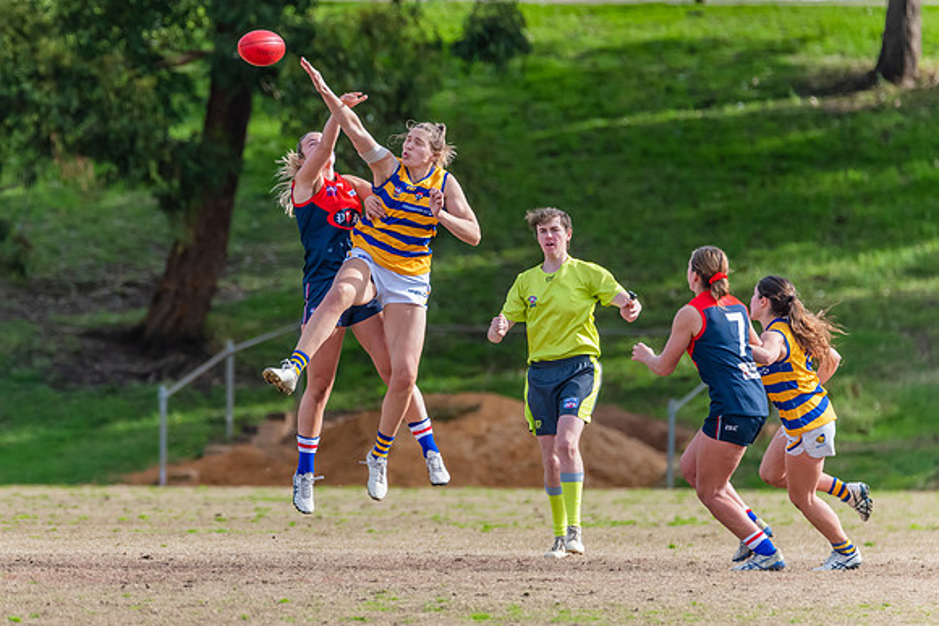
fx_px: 18293
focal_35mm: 701
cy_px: 243
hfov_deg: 2.9
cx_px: 365
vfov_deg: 2.0
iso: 1100
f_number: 6.3
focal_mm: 500
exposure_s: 1/1600
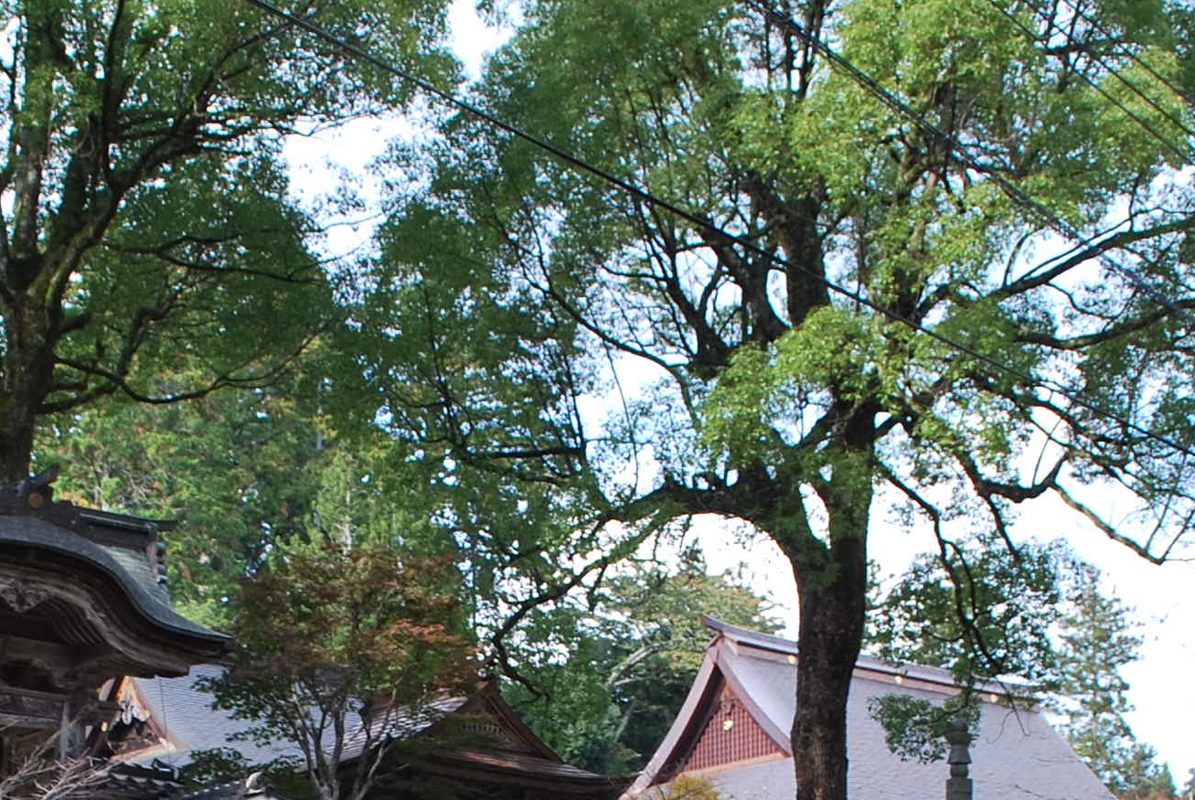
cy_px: 924
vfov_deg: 16.5
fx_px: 2659
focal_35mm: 80
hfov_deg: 25.3
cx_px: 462
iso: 100
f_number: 5
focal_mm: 18
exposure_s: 1/100
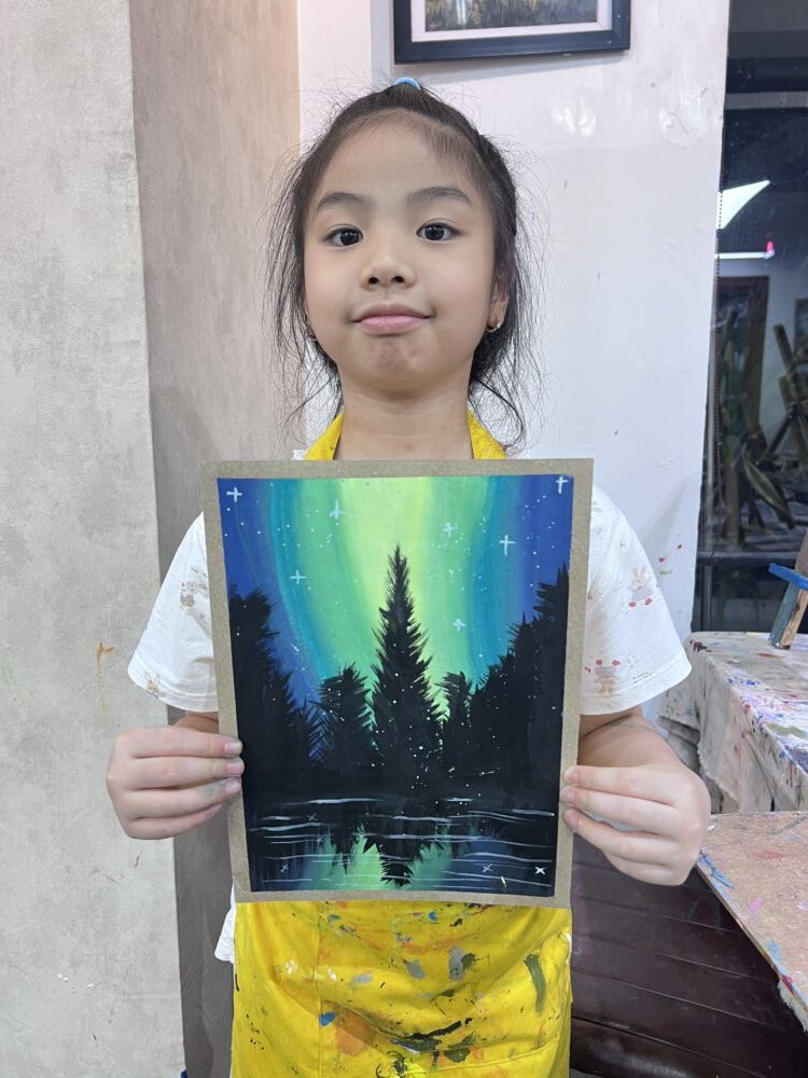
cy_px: 539
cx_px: 404
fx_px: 809
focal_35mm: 26
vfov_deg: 67.3
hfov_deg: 53.1
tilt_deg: -8.4
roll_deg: -0.1
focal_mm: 5.7
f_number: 1.5
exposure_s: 1/50
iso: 80
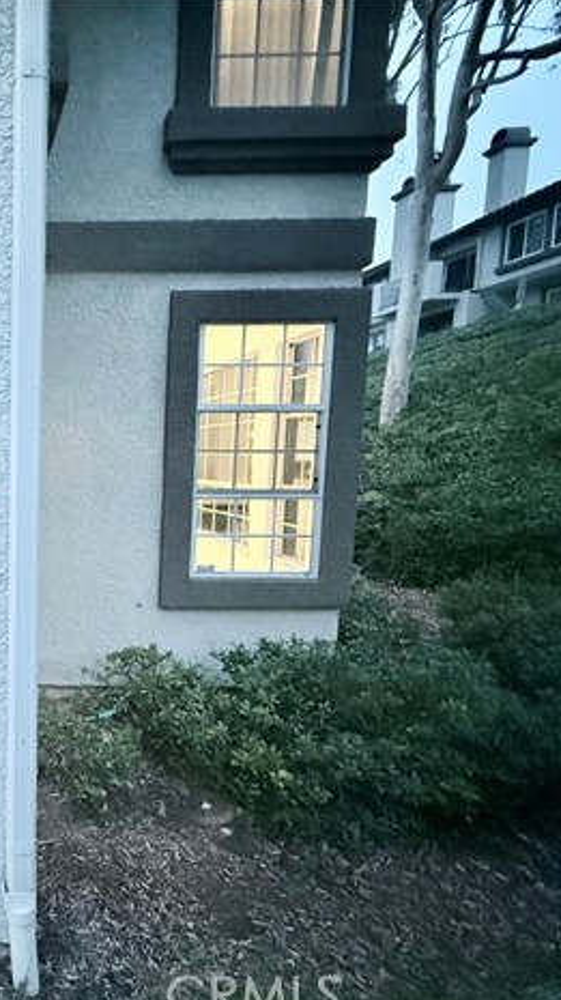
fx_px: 556
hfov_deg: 42.1
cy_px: 510
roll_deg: -0.1
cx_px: -58
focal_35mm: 21
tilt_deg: -5.7
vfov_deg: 83.9
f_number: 2.2
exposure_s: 1/40
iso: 1250
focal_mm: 2.22
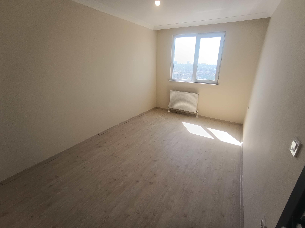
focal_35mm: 16
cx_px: 152
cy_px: 114
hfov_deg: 94.5
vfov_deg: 78.1
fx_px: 141
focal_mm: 1.65
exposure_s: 1/150
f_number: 2.2
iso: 50
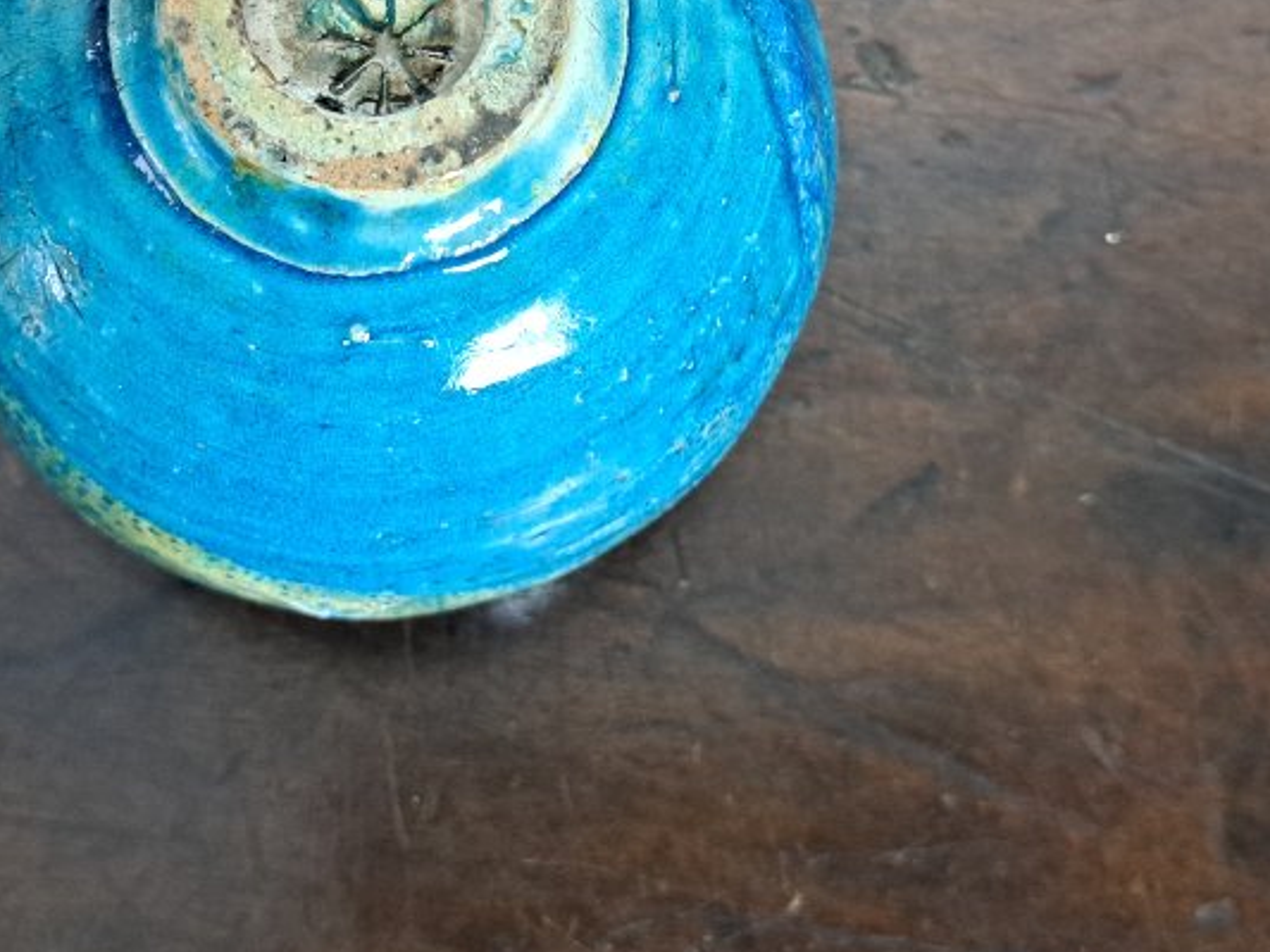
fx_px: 1982
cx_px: 474
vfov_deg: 26.6
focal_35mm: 54
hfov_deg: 35.3
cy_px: 219
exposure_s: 1/33
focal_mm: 5.23
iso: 400
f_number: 1.8
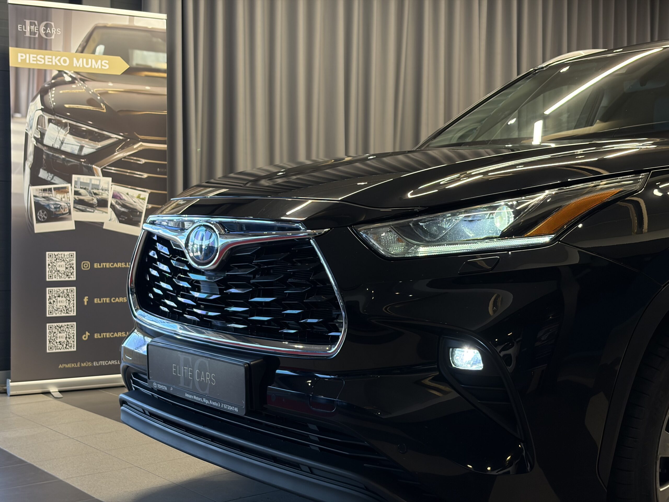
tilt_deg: -2.3
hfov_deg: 36.8
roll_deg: +0.1
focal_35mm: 52
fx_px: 1005
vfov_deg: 28.0
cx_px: 334
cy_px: 251
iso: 80
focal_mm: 5.96
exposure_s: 1/100
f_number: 1.6
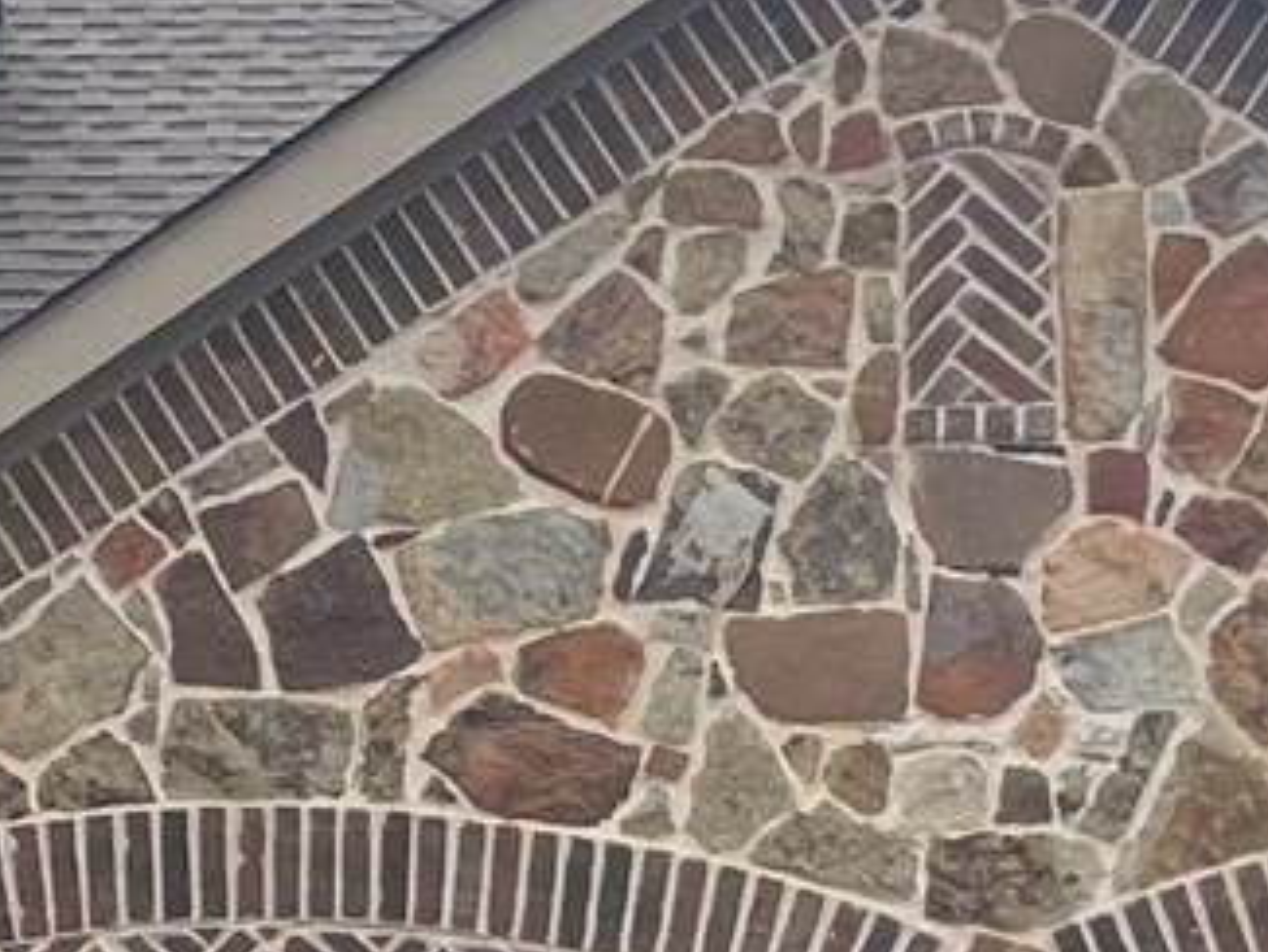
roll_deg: -0.6
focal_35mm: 164
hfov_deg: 11.7
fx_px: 6010
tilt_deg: +6.1
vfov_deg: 9.0
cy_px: 1057
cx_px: -417
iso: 32
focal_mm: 4.2
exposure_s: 1/1855
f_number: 1.6
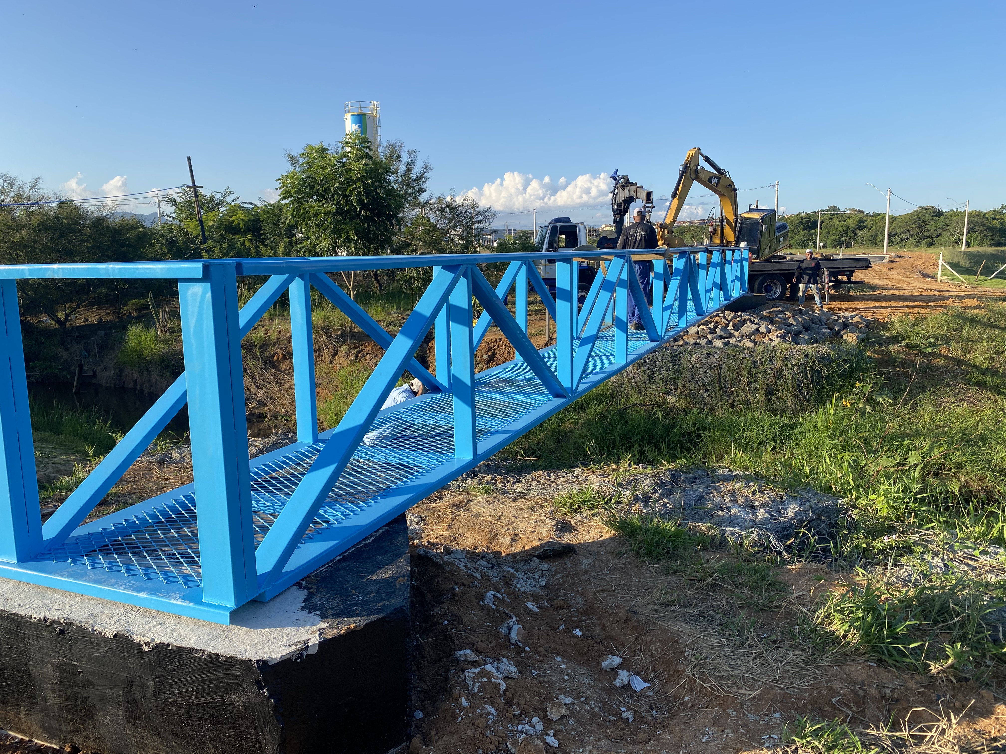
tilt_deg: -7.8
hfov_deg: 67.3
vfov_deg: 53.1
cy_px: 377
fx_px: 756
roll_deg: +0.7
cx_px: 503
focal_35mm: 26
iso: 32
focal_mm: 4.25
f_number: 1.8
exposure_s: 1/1300
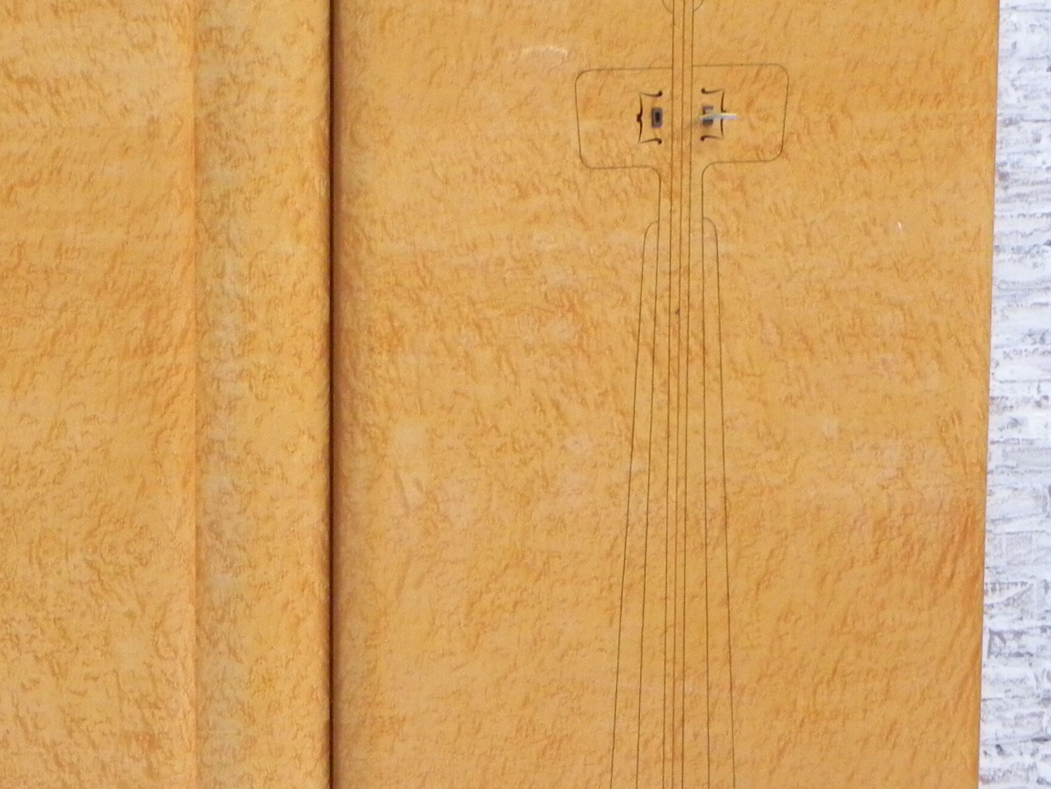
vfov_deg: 13.6
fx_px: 3309
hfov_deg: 17.7
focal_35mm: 109
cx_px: 69
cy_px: 418
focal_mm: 9.2
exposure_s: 1/10.4
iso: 400
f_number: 3.5
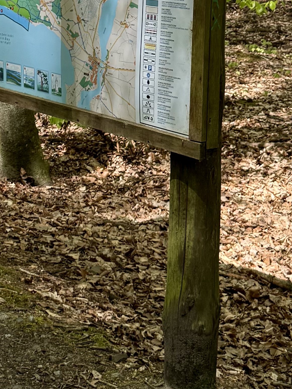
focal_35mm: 89
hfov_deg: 16.4
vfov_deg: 20.8
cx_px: 23
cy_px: -56
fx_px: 1001
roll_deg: -3.5
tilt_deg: -0.1
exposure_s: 1/967
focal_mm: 6.76
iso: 100
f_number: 1.78
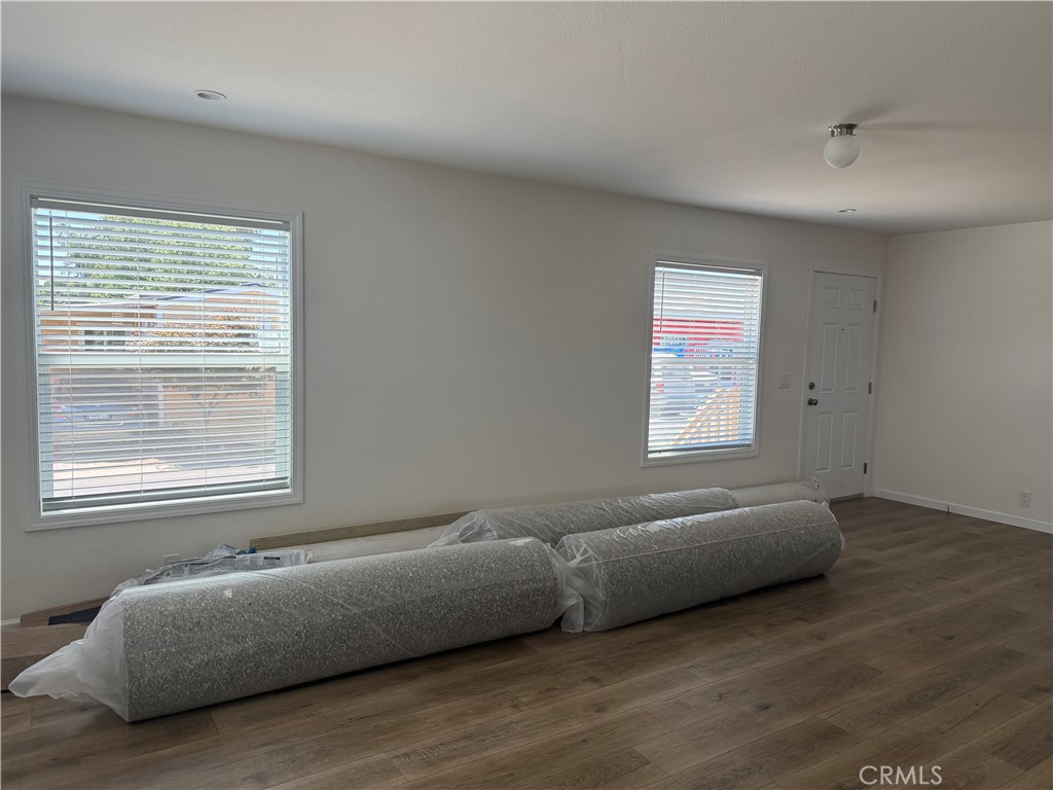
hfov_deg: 71.6
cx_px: 526
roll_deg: -1.8
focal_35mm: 24
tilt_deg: -4.8
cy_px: 395
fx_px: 730
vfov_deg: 56.8
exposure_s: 1/252
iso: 100
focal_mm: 6.76
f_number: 1.78
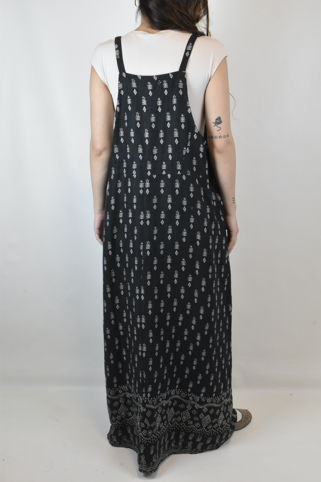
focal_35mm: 39
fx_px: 522
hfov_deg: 34.2
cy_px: 241
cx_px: 160
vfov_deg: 49.6
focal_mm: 26
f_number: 16
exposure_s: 1/40
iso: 1600
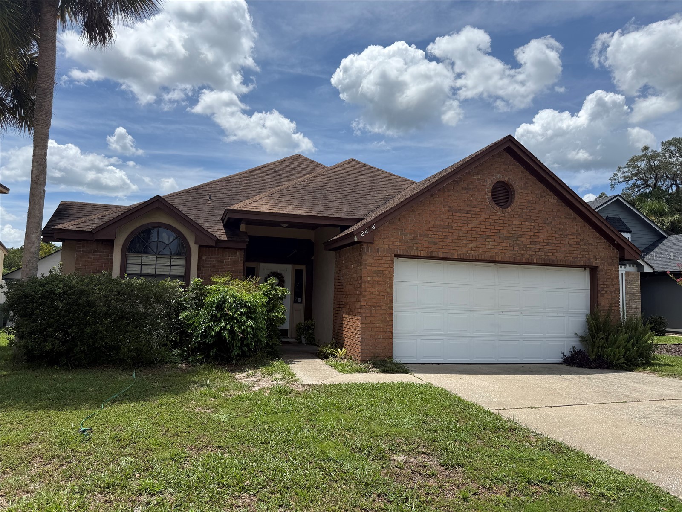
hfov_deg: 71.6
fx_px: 473
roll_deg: -1.7
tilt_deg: +5.6
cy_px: 256
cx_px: 341
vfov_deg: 56.8
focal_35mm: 24
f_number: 1.78
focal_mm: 6.76
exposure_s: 1/6173
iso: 80
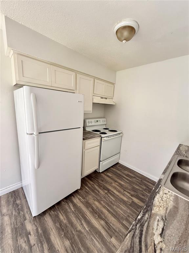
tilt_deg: -7.0
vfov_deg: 102.1
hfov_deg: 85.7
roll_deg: -2.1
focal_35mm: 14
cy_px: 126
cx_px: 94
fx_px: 102
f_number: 2.2
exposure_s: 1/99
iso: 160
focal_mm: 2.22
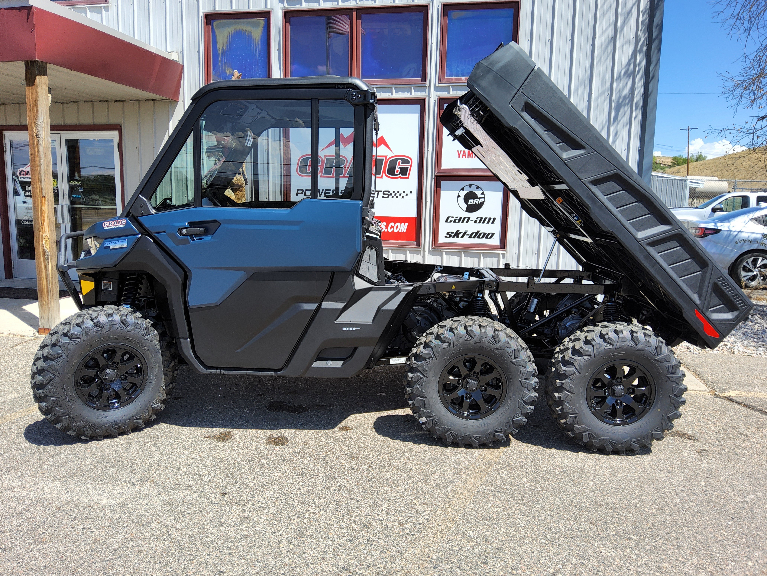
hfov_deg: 69.4
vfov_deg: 54.9
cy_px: 288
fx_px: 554
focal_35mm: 25
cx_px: 384
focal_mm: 3.08
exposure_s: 1/878
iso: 32
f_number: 2
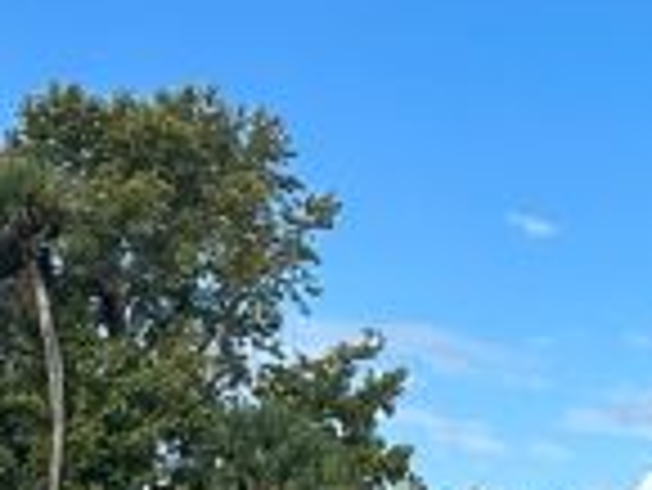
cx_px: 1538
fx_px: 2187
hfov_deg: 13.1
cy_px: 798
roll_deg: -0.9
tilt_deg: -2.2
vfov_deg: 12.0
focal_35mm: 116
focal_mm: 6.86
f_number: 1.78
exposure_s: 1/3472
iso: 80
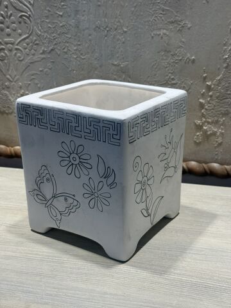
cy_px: 154
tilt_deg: -18.4
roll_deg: +0.4
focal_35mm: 48
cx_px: 116
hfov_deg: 30.3
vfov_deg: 39.7
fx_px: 427
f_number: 1.78
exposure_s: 1/538
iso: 80
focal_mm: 6.76
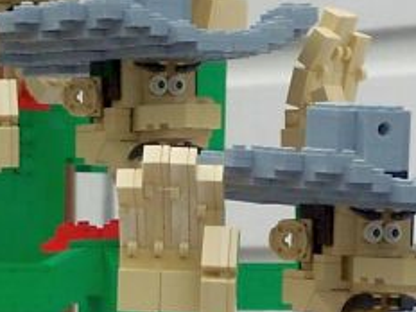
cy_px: 387
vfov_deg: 3.2
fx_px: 5576
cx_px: 48
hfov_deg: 4.3
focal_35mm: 464
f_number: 3.2
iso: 80
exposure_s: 1/250
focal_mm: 17.5
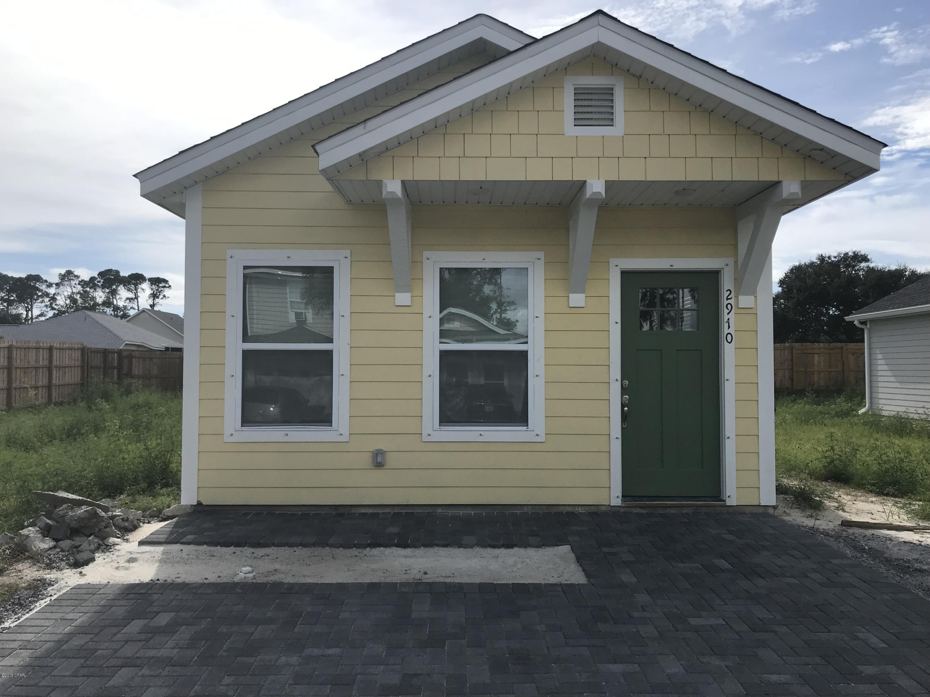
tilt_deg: +2.4
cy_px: 348
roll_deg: -0.6
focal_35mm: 28
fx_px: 752
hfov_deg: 63.4
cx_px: 465
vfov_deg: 49.7
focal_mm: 3.99
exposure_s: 1/3195
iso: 20
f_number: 1.8
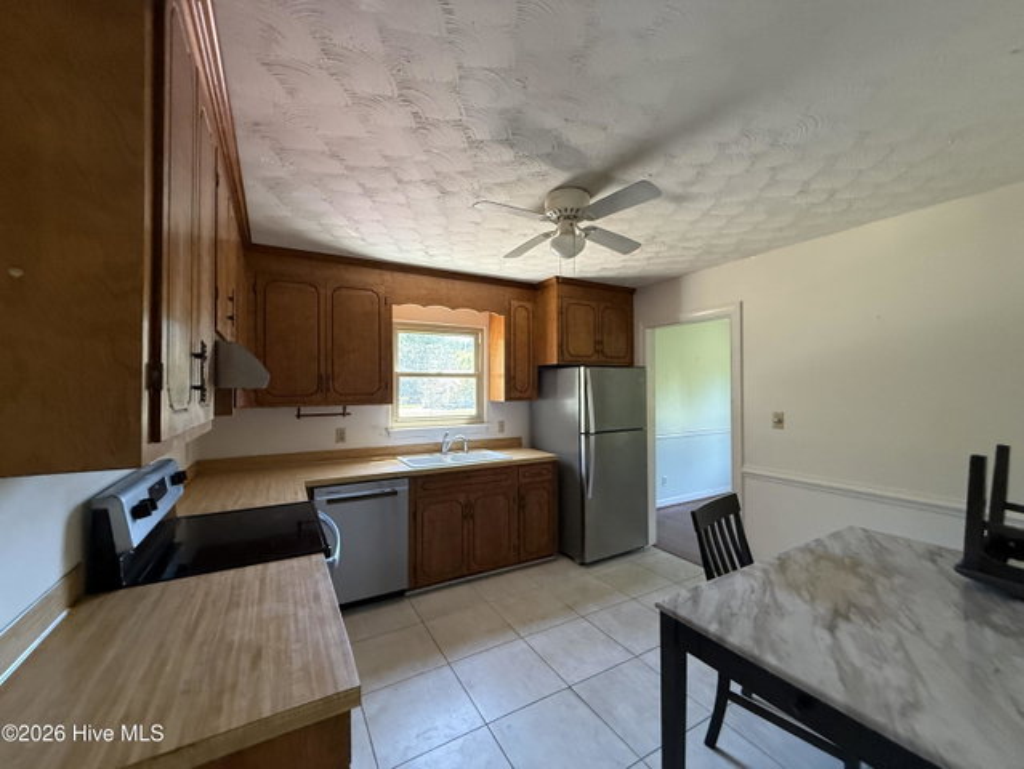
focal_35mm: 14
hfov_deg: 102.0
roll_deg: -1.1
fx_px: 414
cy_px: 384
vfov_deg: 85.7
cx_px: 512
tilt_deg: +4.7
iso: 320
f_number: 2.2
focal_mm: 2.22
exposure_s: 1/85
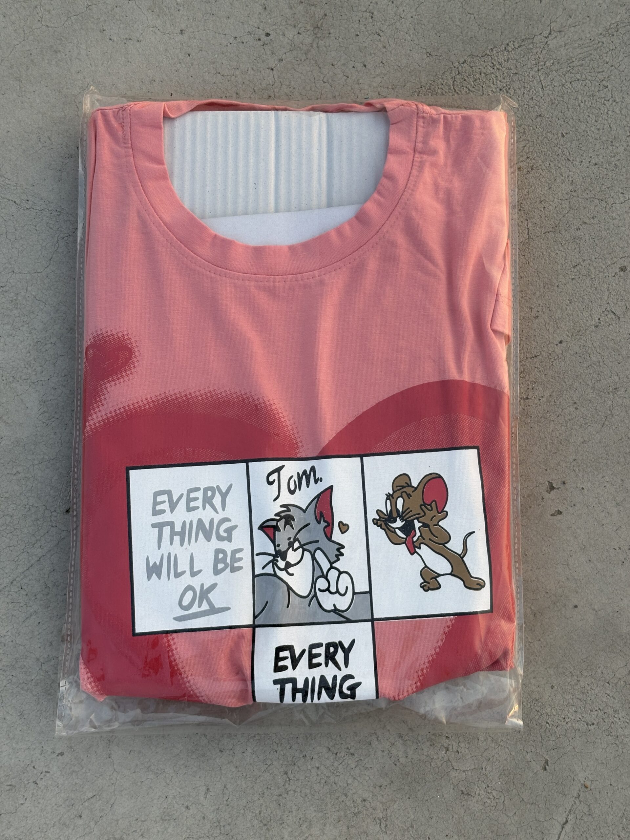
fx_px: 1262
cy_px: 420
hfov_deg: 28.0
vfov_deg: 36.8
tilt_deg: -82.9
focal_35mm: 52
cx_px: 315
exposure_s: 1/607
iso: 32
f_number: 1.6
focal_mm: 5.96
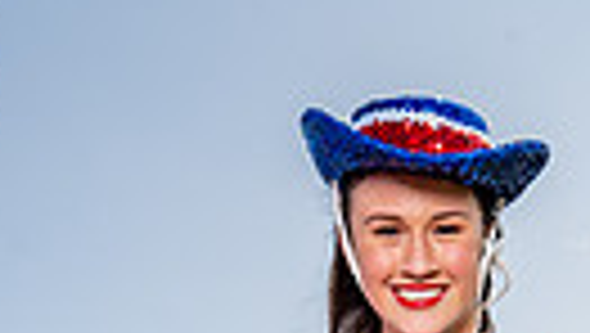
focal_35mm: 108
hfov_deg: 19.7
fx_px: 1691
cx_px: 423
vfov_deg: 9.7
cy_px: 842
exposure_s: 1/250
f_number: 11
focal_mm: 30
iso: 200
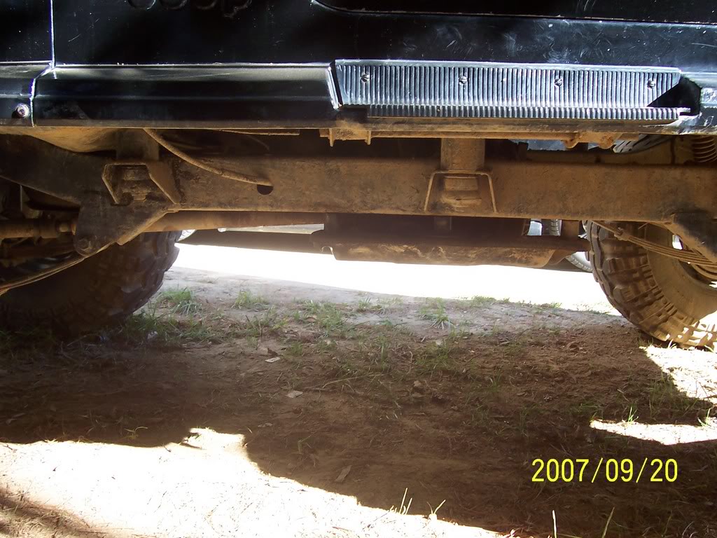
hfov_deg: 50.1
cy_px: 269
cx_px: 358
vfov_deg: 38.7
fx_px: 766
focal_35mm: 37
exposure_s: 1/90
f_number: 2.8
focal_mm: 5.6
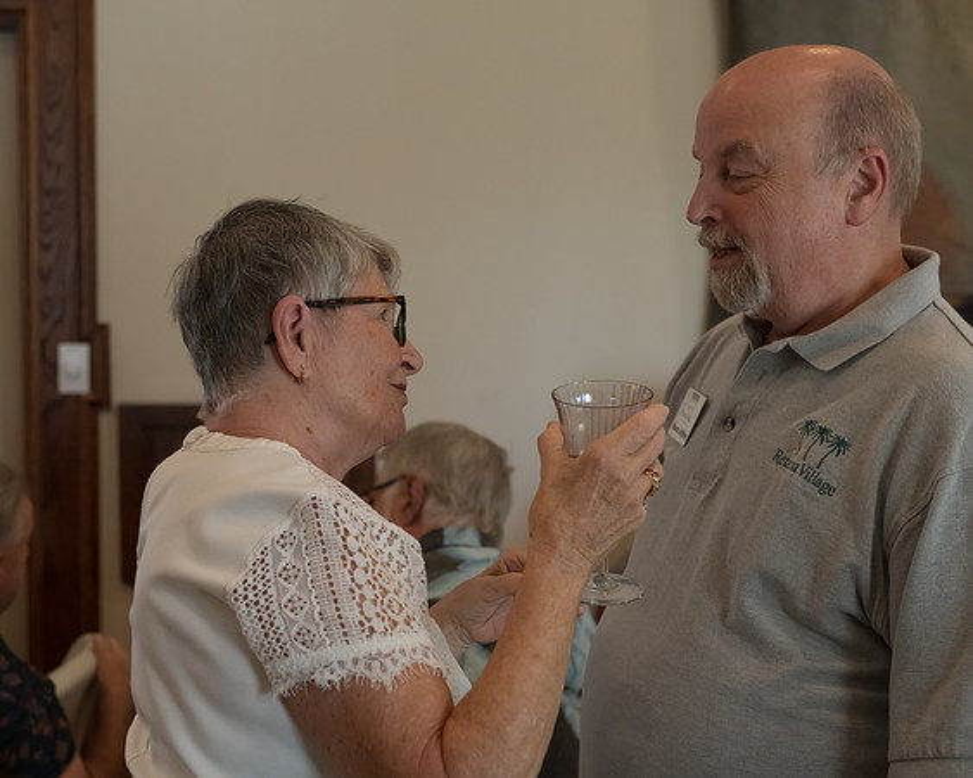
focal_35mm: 59
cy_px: 389
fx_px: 1686
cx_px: 396
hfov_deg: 32.1
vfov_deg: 26.0
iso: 3600
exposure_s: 1/200
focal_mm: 52
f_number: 4
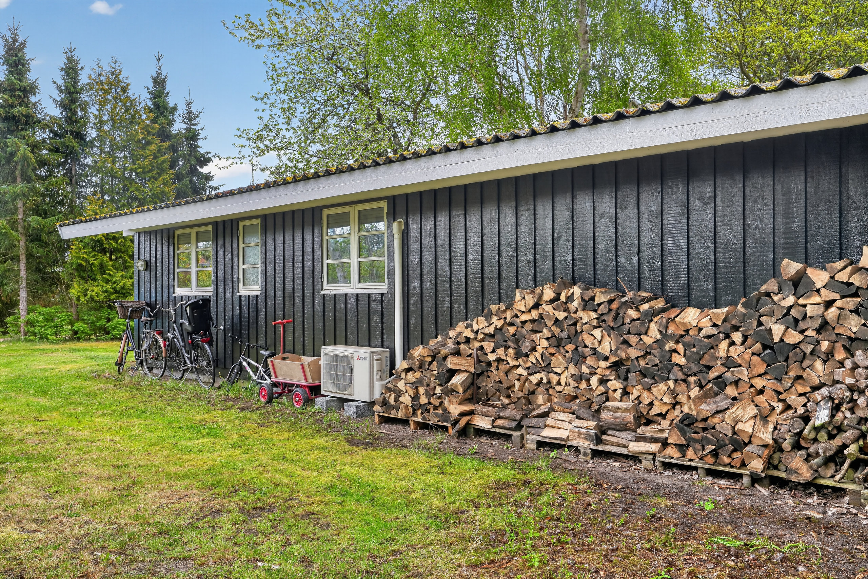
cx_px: 434
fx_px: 723
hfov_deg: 61.9
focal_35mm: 30
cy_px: 290
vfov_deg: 43.6
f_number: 8
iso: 400
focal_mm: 30
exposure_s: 1/50
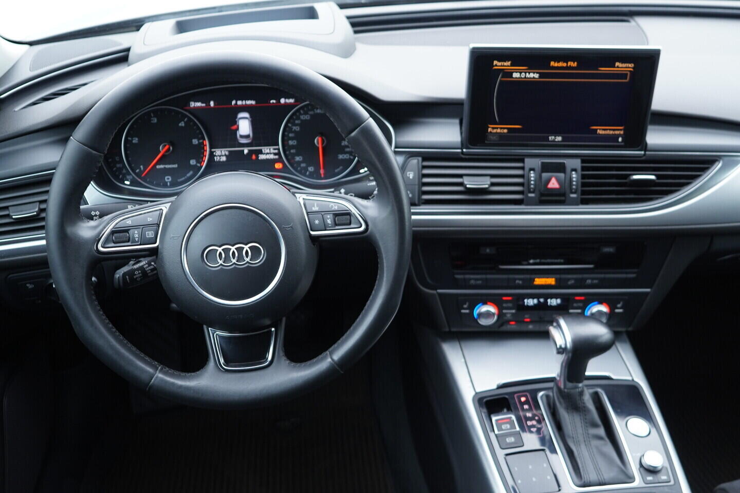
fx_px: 740
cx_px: 370
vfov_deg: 36.9
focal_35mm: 36
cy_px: 246
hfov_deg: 53.1
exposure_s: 1/40
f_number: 2.8
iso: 400
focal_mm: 24
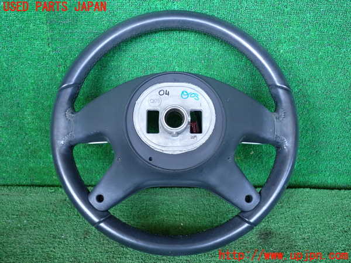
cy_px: 132
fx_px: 365
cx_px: 176
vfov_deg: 39.7
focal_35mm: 36
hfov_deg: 51.4
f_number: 2.5
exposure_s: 1/125
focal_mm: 6.37
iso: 320
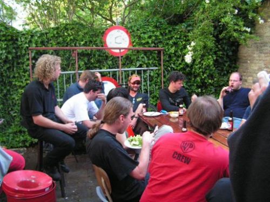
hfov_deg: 49.0
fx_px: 296
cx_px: 135
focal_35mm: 38
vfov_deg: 37.7
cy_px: 101
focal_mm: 6.3
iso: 200
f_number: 2.8
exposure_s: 1/30
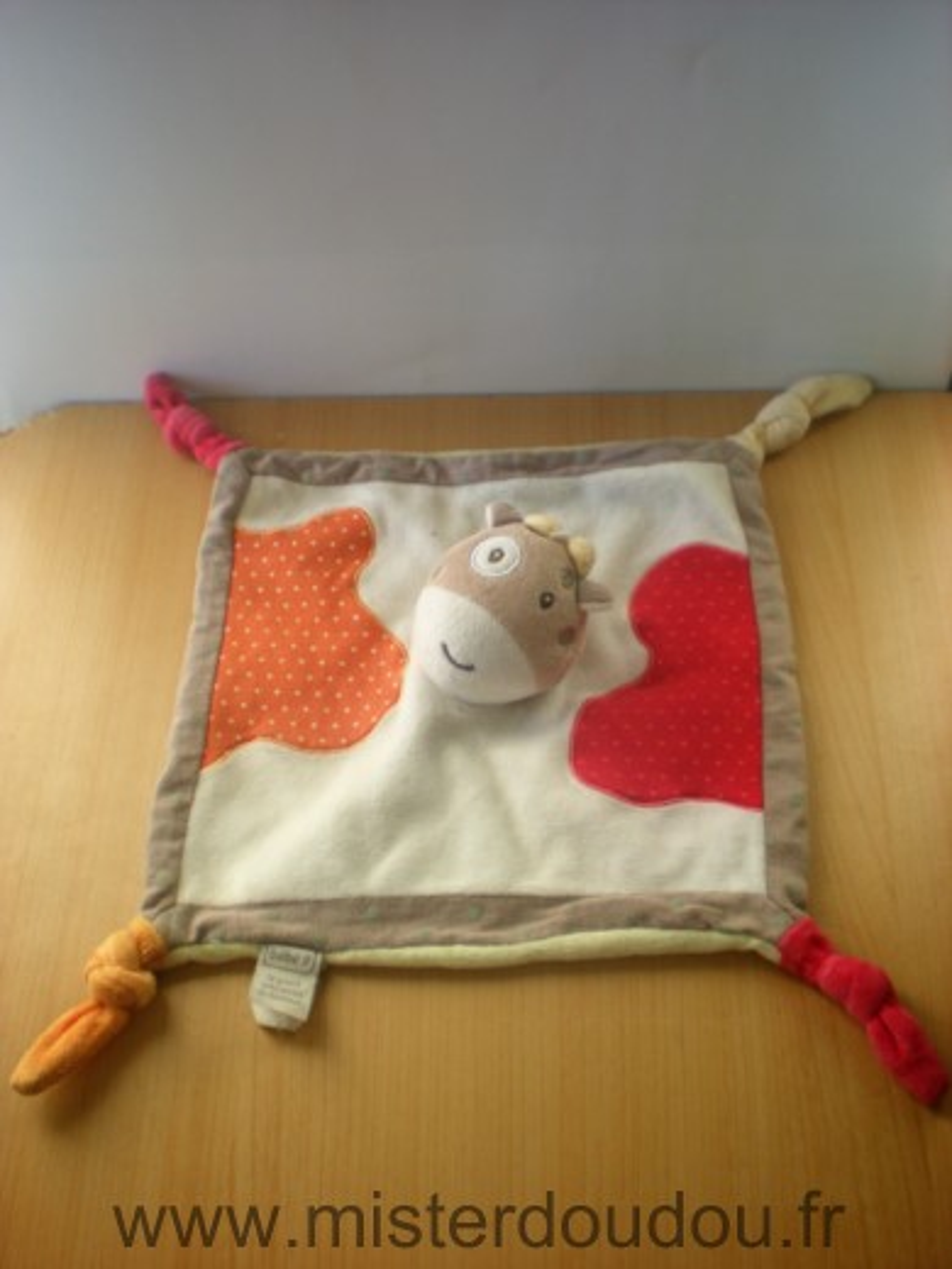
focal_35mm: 38
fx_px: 1393
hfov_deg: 37.7
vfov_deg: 49.0
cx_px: 476
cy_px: 634
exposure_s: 1/158
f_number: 3.1
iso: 64
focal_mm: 6.3
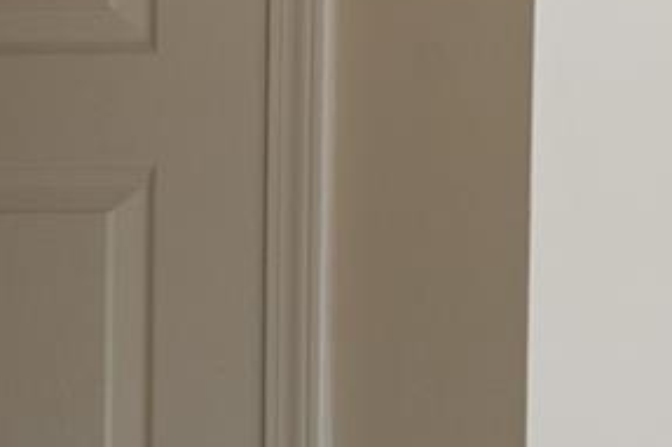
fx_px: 3992
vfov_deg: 6.3
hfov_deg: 8.4
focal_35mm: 214
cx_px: 1892
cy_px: 742
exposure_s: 1/15
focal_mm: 30
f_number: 9
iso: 320
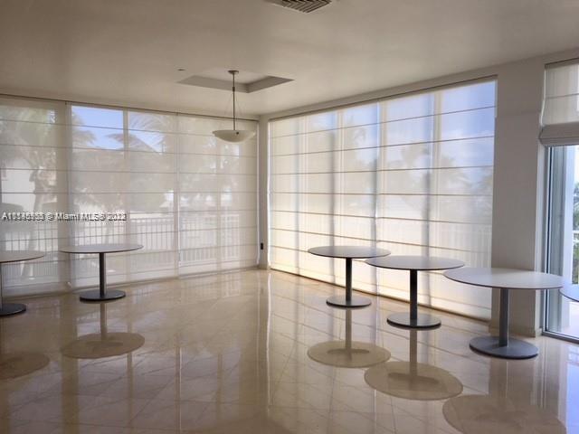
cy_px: 217
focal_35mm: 29
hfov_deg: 61.7
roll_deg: +0.1
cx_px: 290
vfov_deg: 48.2
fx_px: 485
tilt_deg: -4.2
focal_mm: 4.15
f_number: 2.2
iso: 25
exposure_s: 1/348
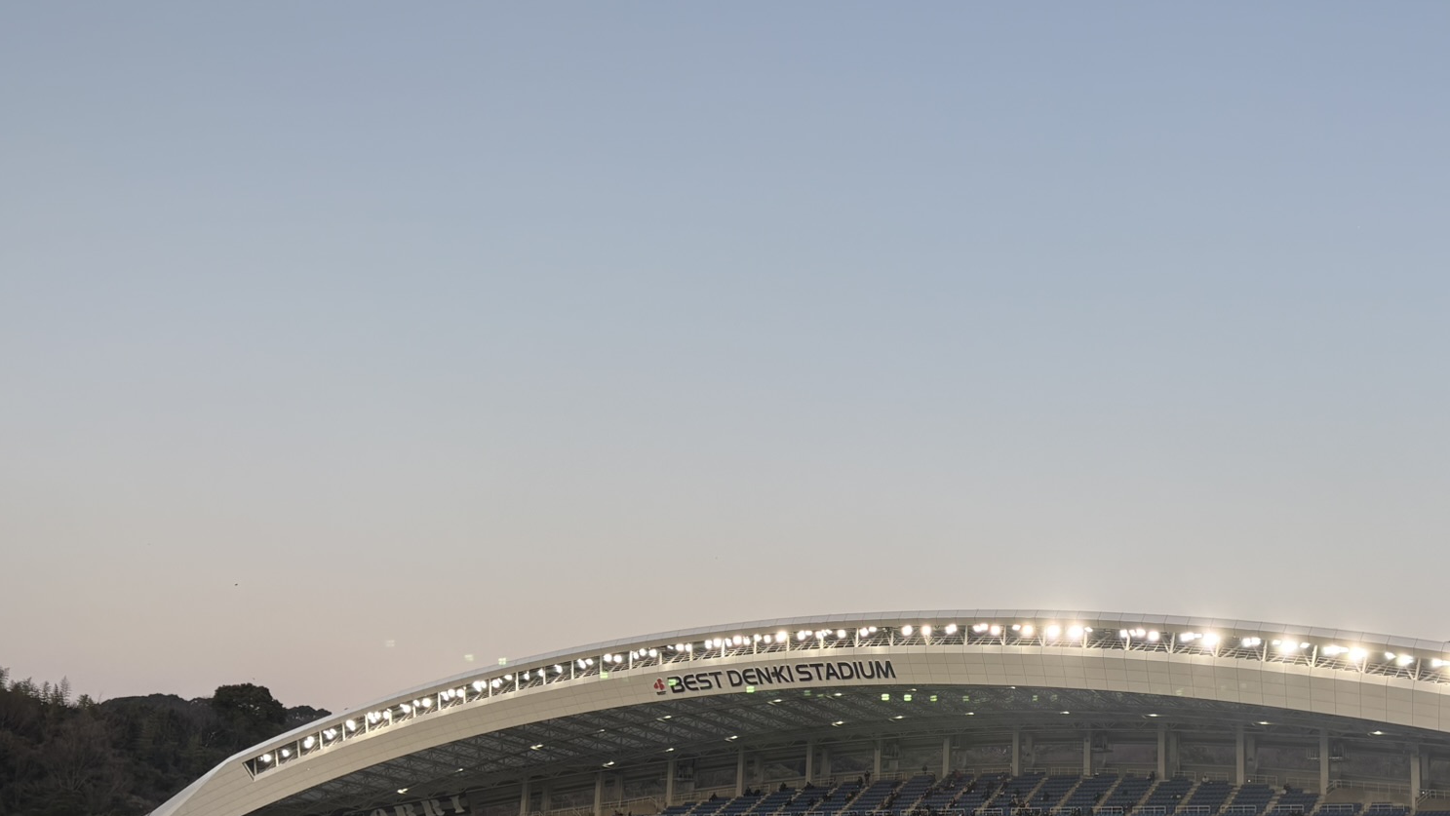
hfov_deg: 50.5
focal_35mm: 39
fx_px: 1500
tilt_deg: +9.4
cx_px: 982
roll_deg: +0.0
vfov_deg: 29.8
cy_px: 647
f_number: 1.6
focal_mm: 5.96
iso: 40
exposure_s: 1/182
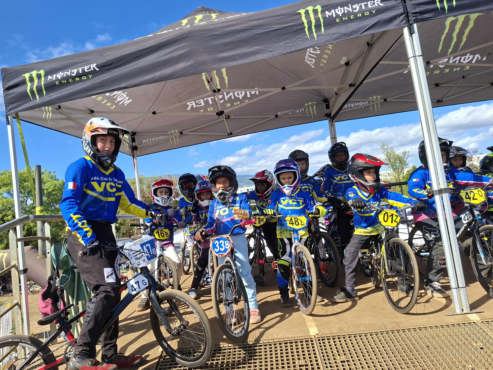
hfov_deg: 67.2
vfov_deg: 53.1
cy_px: 179
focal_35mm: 26
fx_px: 370
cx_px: 226
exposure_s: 1/1600
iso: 50
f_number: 1.8
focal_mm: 5.54
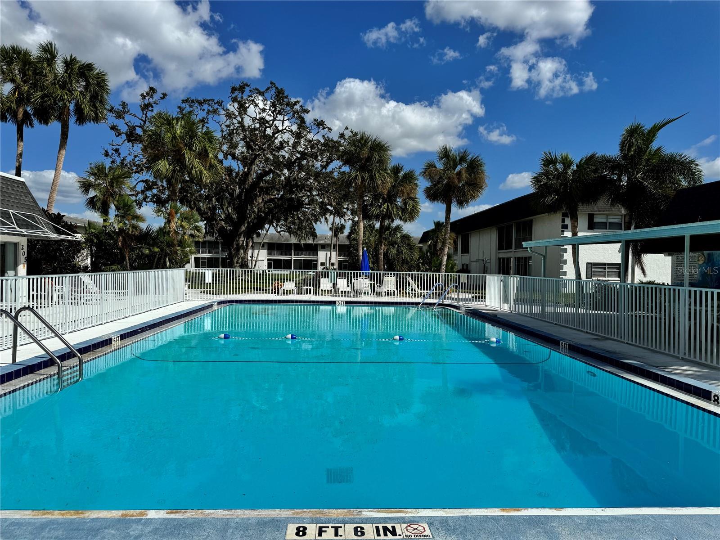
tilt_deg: -1.1
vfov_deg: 56.8
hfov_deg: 71.6
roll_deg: -1.4
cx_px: 360
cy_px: 270
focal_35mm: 24
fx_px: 499
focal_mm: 6.76
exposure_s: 1/12346
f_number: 1.78
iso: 80
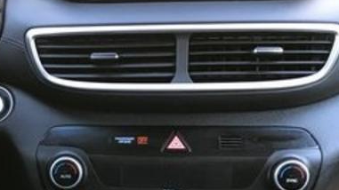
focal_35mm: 82
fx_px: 737
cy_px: 191
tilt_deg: -21.8
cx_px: 22
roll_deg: +1.1
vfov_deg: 14.5
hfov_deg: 25.0
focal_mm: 3.99
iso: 40
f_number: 1.8
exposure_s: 1/20
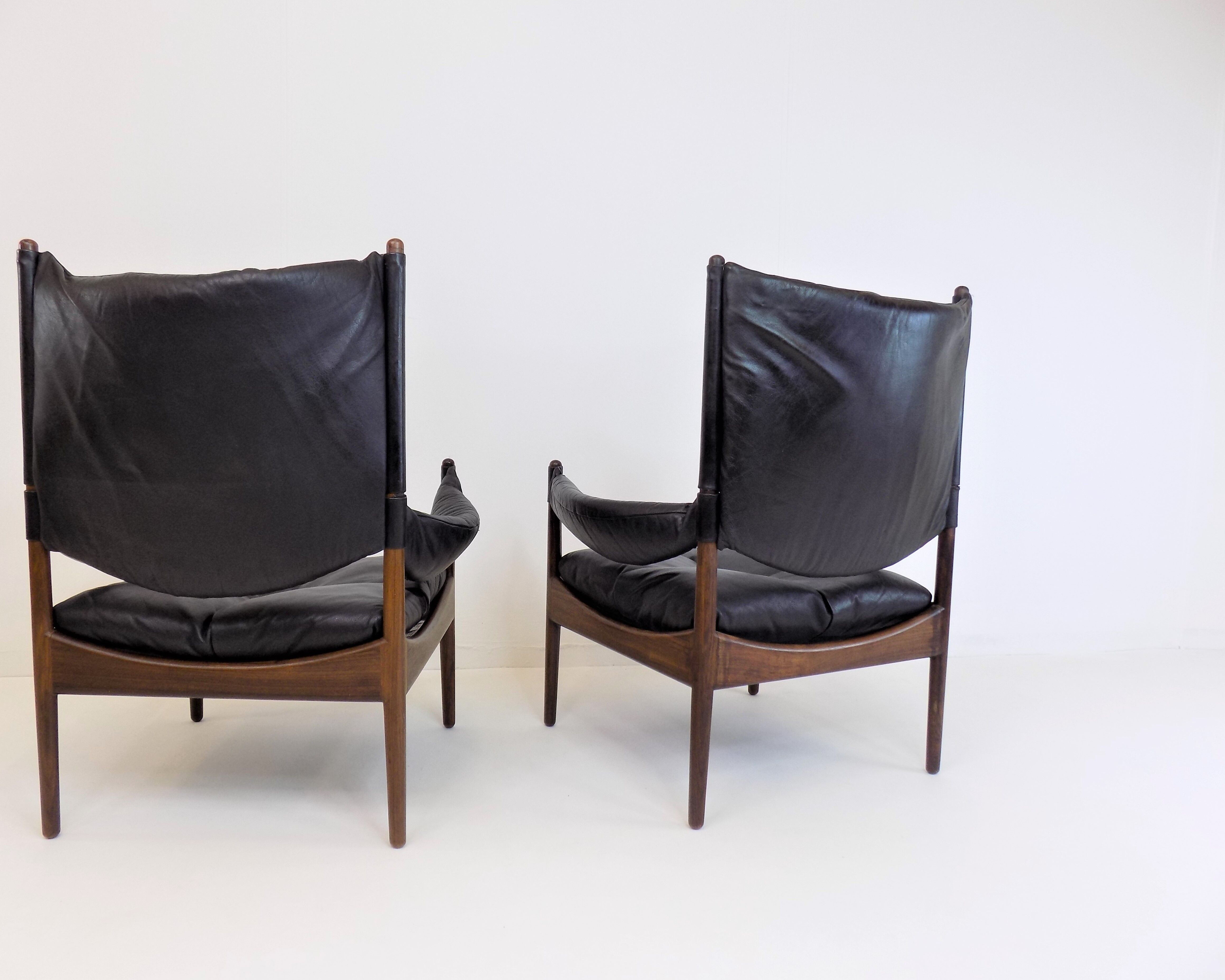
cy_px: 506
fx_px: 906
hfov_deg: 68.0
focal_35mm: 25
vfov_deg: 56.8
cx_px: 563
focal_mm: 4
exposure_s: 1/30
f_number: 3.1
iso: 80
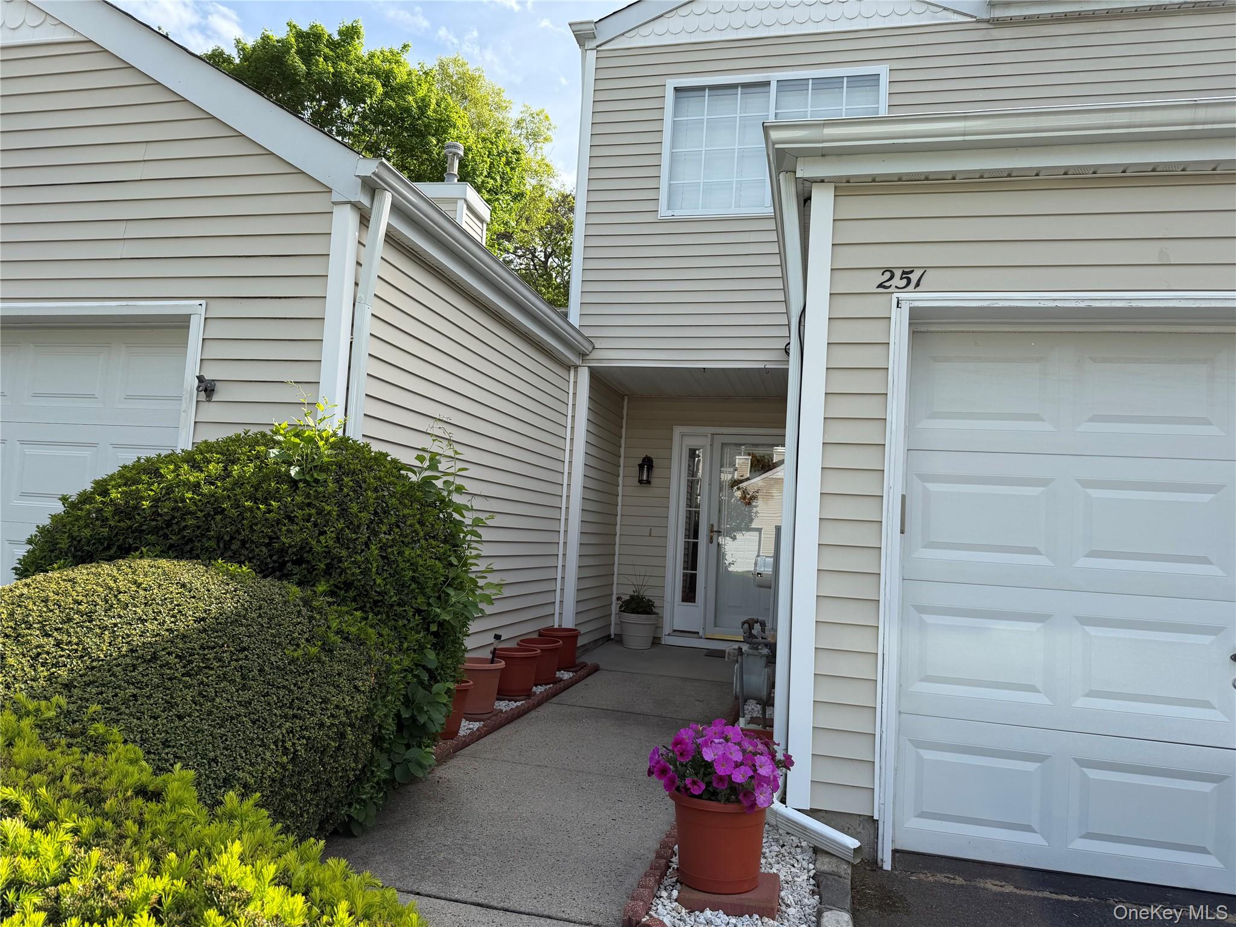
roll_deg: -4.2
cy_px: 464
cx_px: 618
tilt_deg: +5.3
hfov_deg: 71.6
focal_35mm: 24
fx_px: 857
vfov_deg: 56.8
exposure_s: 1/2299
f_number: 1.78
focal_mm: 6.76
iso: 80
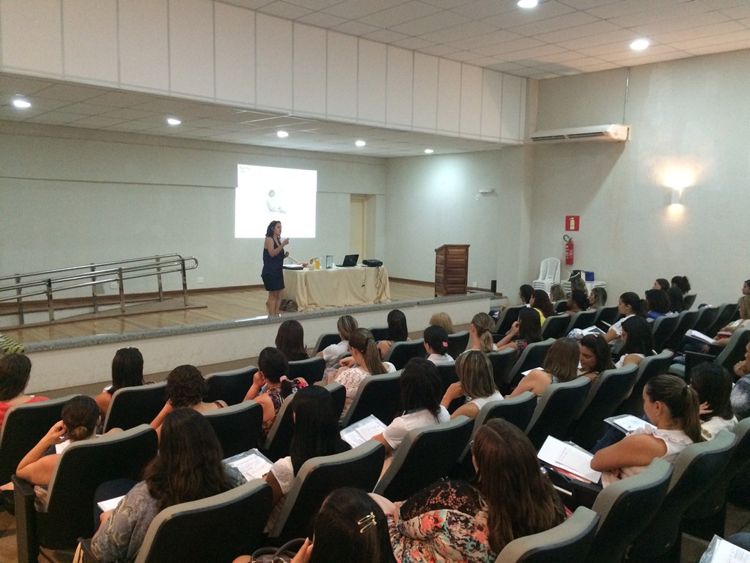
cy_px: 282
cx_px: 375
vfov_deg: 48.3
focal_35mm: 29
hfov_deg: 61.6
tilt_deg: -5.5
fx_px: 629
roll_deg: -0.3
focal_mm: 4.15
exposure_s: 1/20
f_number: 2.2
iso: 320
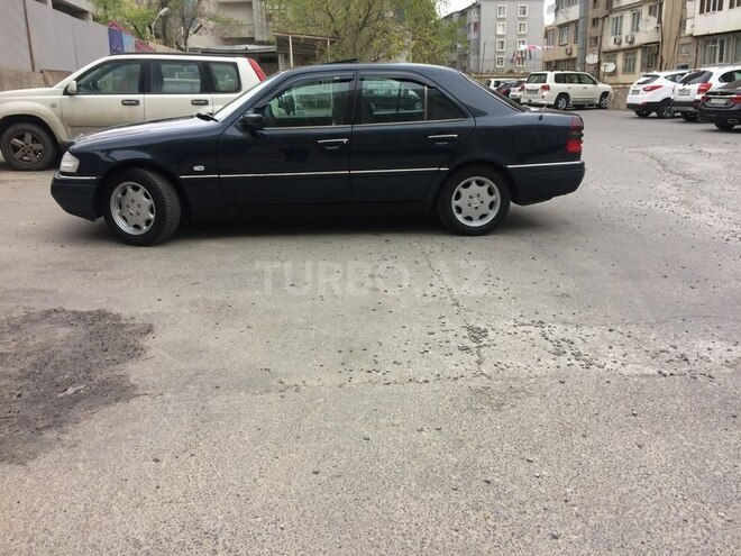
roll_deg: -1.7
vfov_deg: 48.2
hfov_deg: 61.7
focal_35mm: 29
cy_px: 278
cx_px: 370
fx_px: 621
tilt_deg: -17.0
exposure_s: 1/33
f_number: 2.2
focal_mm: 4.15
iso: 40
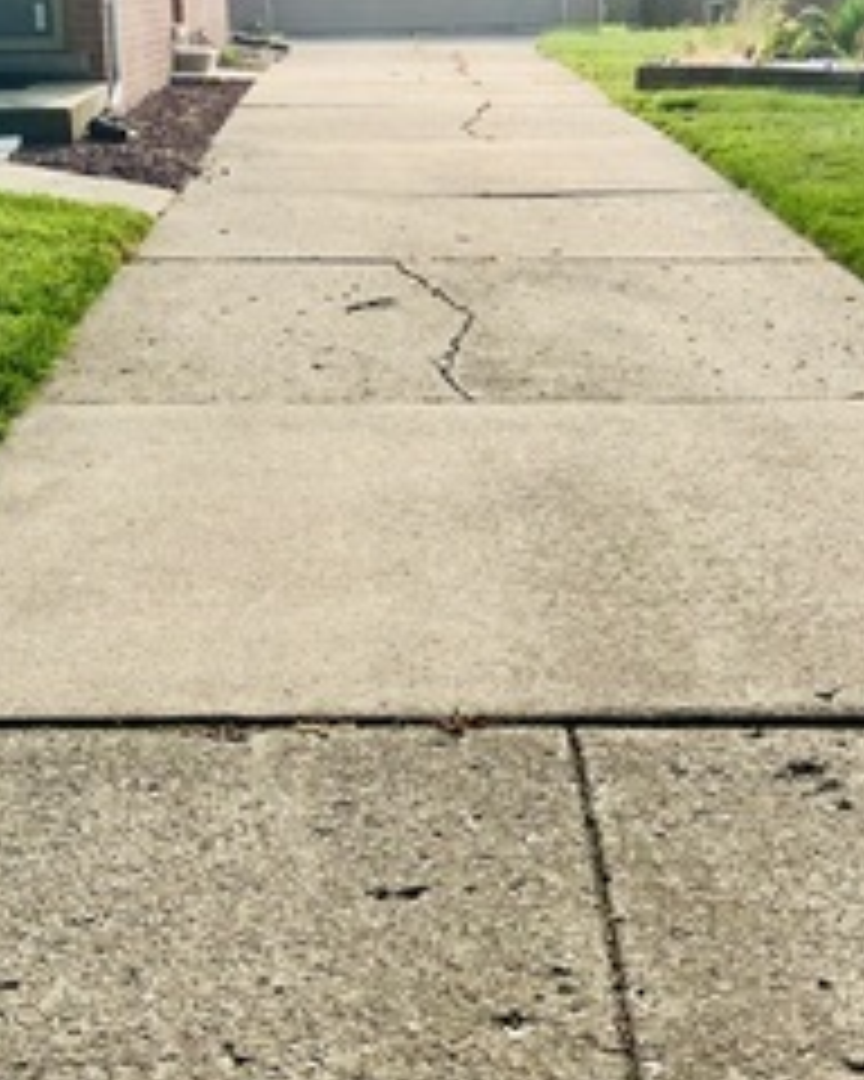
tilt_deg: -10.0
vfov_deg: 32.8
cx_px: 362
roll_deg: +1.6
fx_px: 1822
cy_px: 364
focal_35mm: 57
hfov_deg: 26.6
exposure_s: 1/1736
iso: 32
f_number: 1.8
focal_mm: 3.99
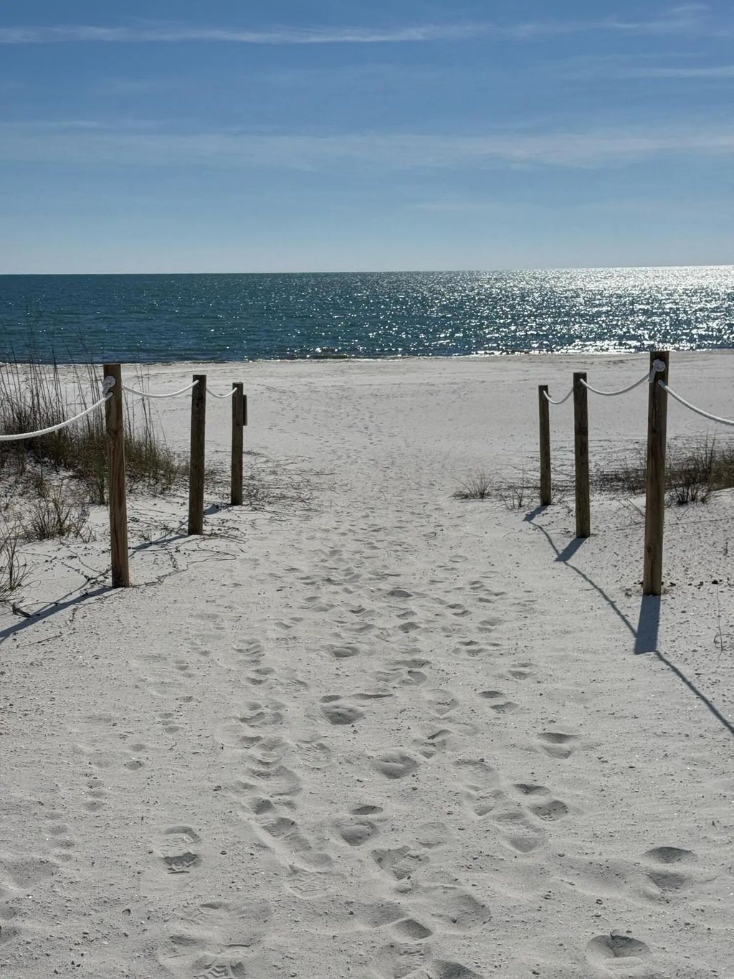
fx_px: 1357
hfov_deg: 30.3
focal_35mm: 48
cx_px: 367
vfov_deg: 39.7
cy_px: 490
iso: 50
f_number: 1.78
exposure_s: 1/16129
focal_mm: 6.76
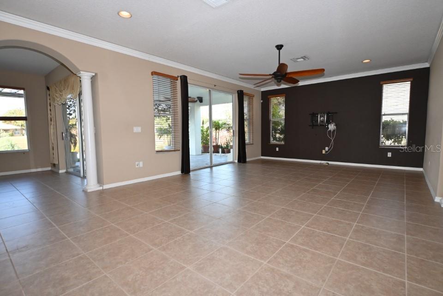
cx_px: 222
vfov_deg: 67.4
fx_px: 221
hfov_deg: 90.0
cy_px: 148
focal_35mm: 18
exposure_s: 1/100
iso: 200
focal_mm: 12
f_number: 5
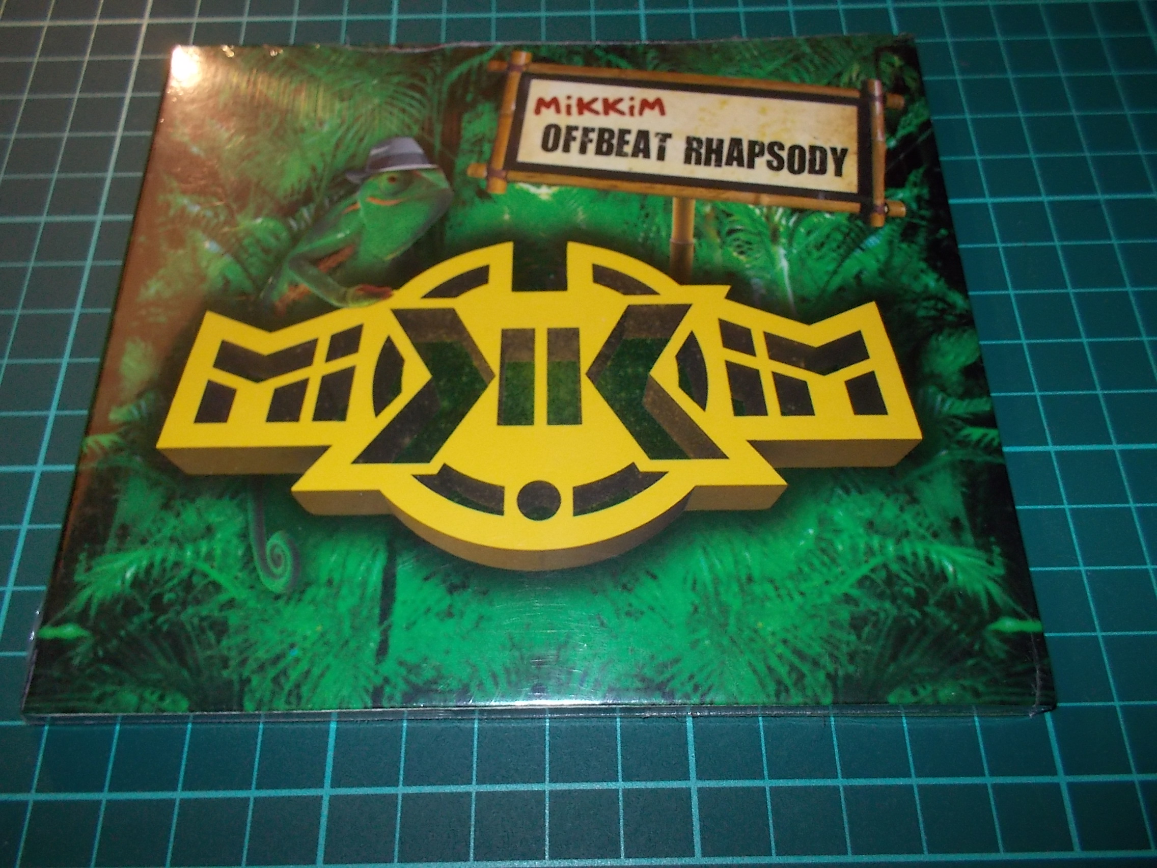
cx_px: 578
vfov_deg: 48.2
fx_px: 969
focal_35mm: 29
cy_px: 434
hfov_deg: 61.7
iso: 200
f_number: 3.3
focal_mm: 4.1
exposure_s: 1/30
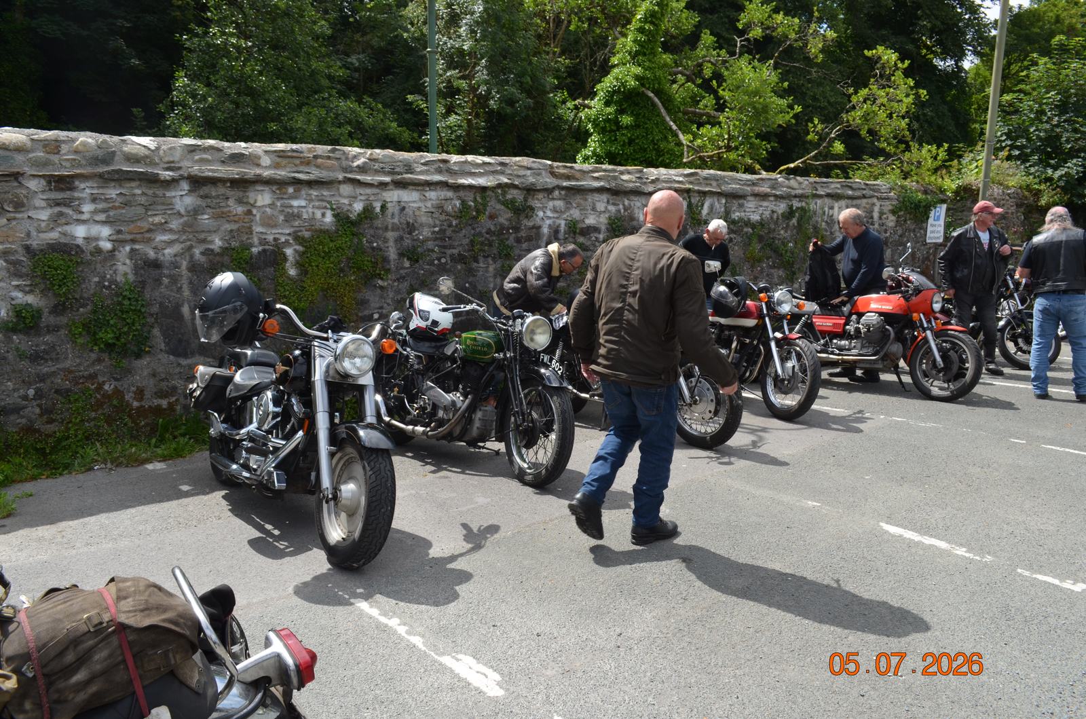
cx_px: 543
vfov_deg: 47.7
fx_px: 813
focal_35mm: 27
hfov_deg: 67.5
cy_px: 360
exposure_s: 1/250
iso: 180
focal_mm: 18
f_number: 8
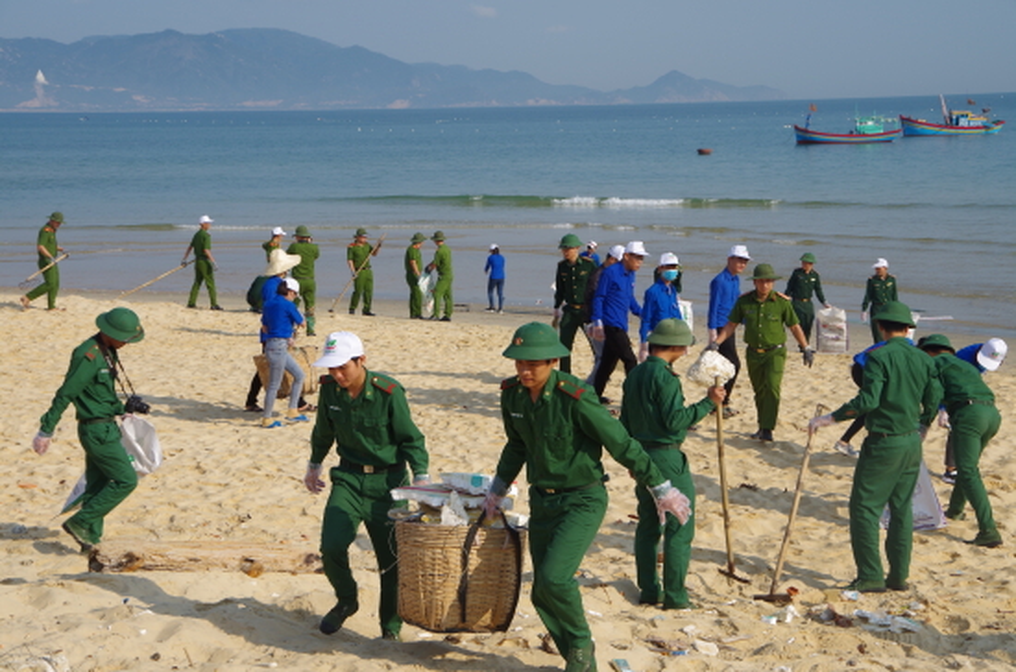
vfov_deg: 22.5
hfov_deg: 33.5
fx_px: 1689
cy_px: 336
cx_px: 508
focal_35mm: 60
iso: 100
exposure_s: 1/250
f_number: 9
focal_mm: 40
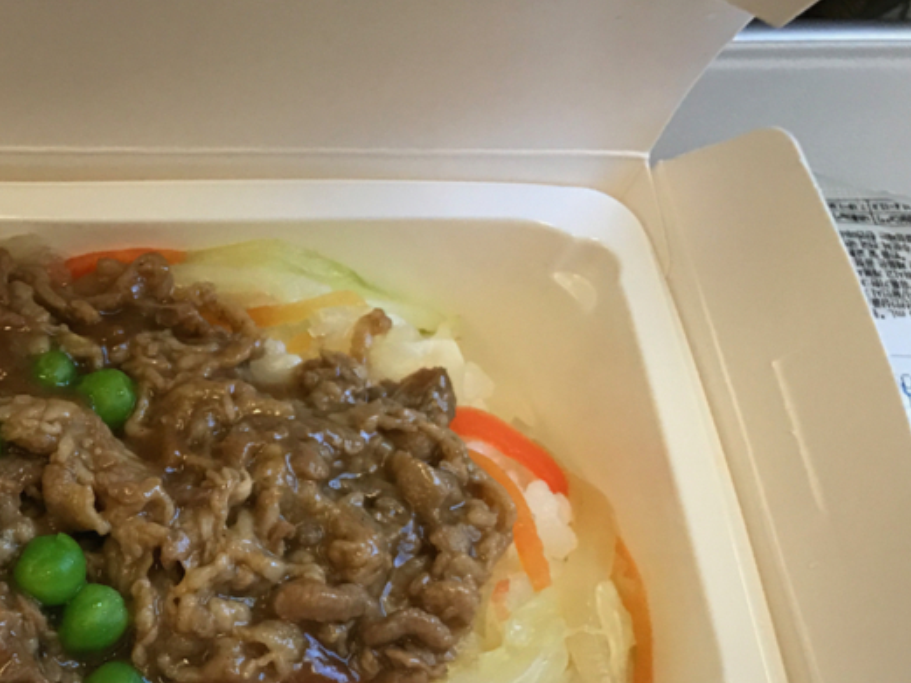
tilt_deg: -59.2
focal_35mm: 55
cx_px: 37
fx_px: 1448
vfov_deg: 26.3
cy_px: 508
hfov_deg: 32.6
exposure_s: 1/33
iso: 40
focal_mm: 3.99
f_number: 1.8
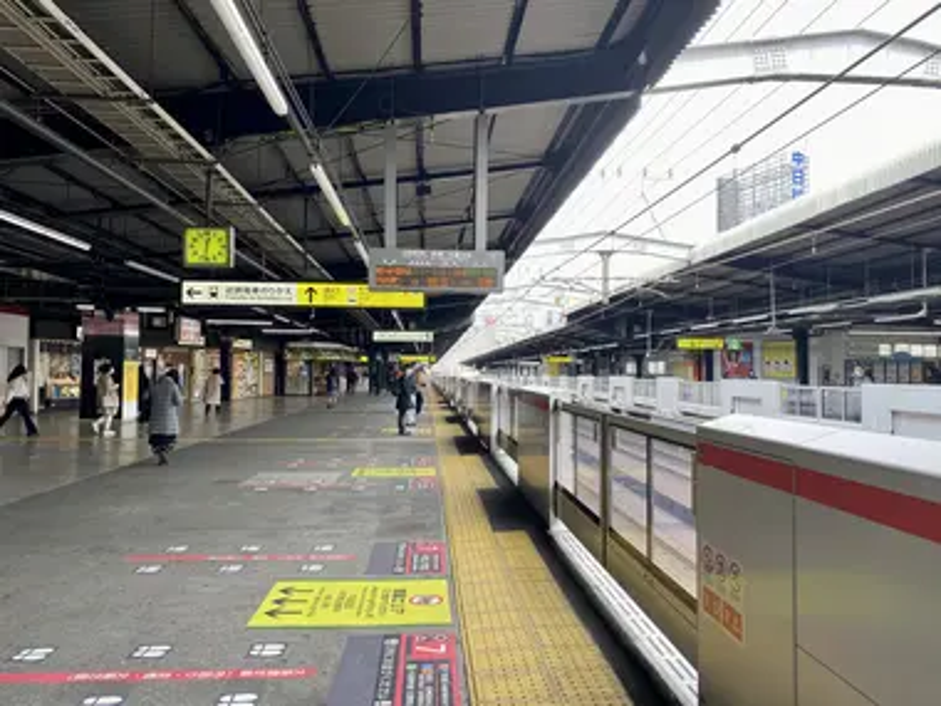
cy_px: 353
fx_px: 707
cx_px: 470
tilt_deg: +1.1
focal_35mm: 26
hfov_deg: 67.3
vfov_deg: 53.1
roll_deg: +0.7
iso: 32
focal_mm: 4.25
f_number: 1.8
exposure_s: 1/289
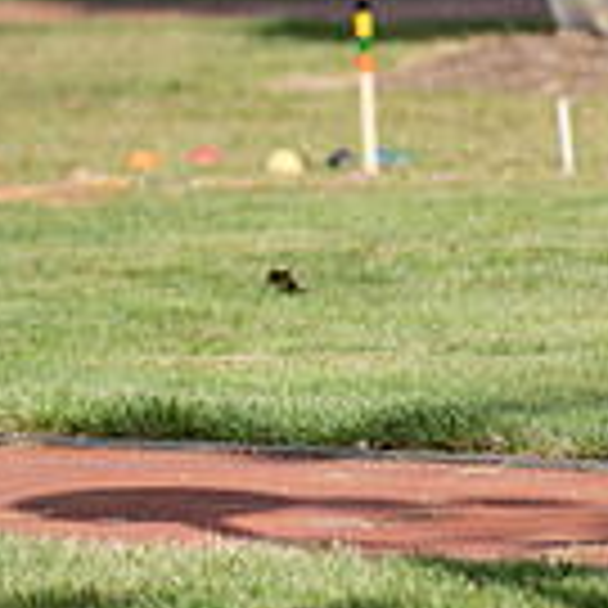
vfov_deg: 1.6
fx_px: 21739
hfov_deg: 1.6
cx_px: -459
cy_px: -101
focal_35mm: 1094
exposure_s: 1/500
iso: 100
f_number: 4.5
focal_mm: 300
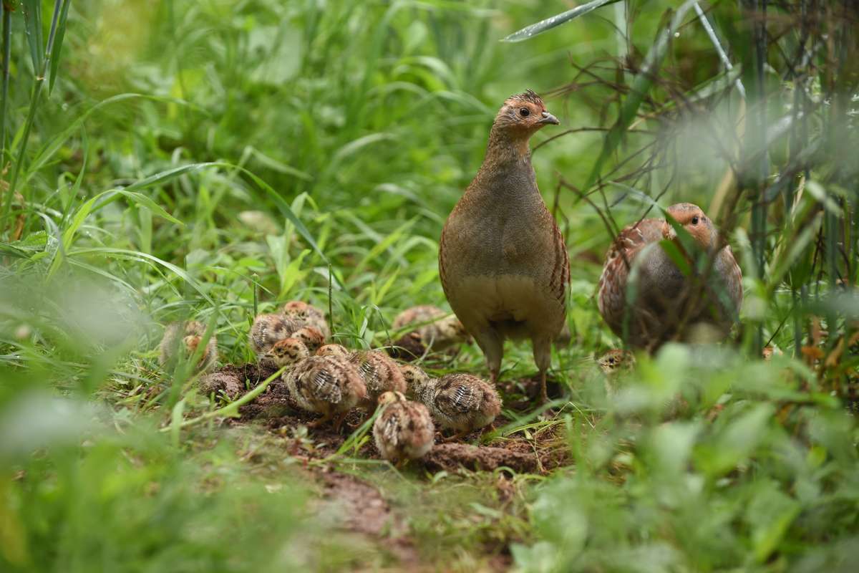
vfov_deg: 8.6
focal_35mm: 160
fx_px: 3817
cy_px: 286
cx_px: 430
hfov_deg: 12.8
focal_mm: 160
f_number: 5
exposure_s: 1/400
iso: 1000
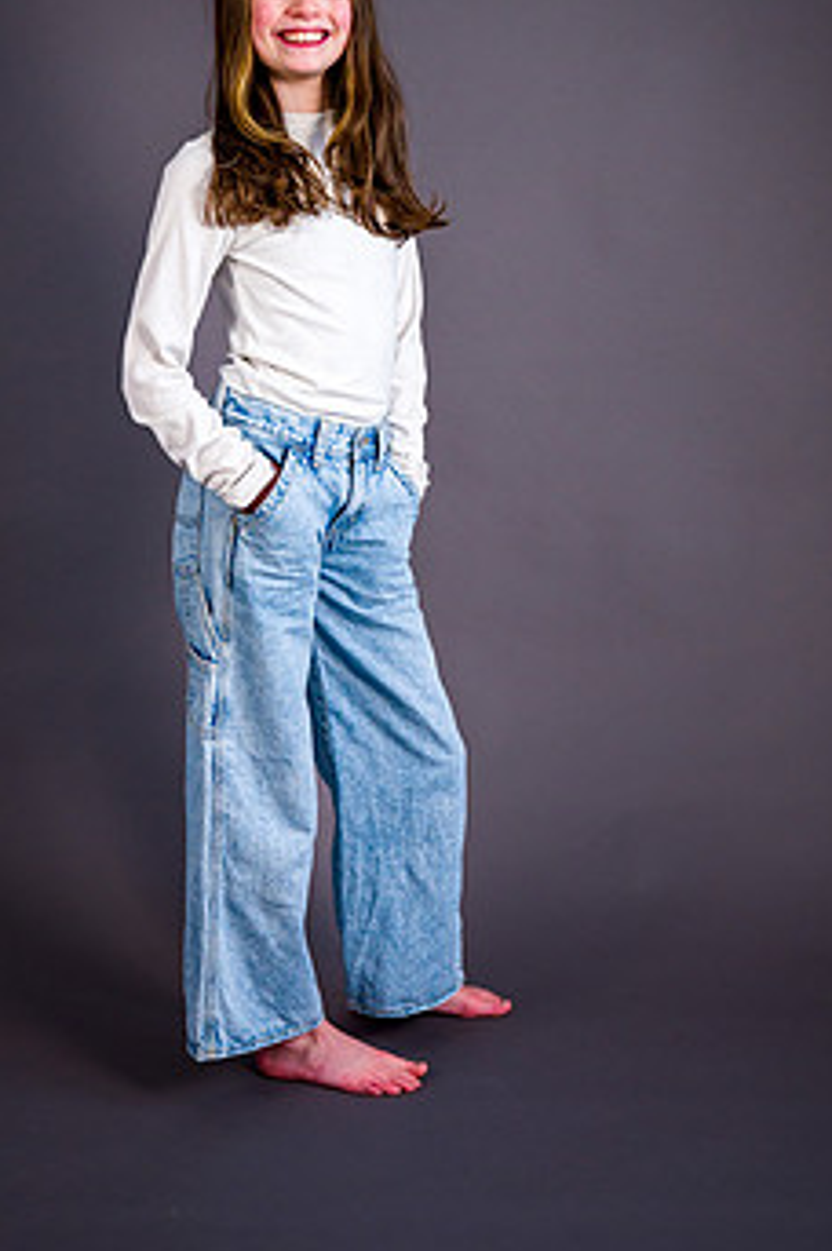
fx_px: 2049
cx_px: 338
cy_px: 467
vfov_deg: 33.8
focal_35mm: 59
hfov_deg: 22.9
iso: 1000
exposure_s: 1/200
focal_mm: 45
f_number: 3.5
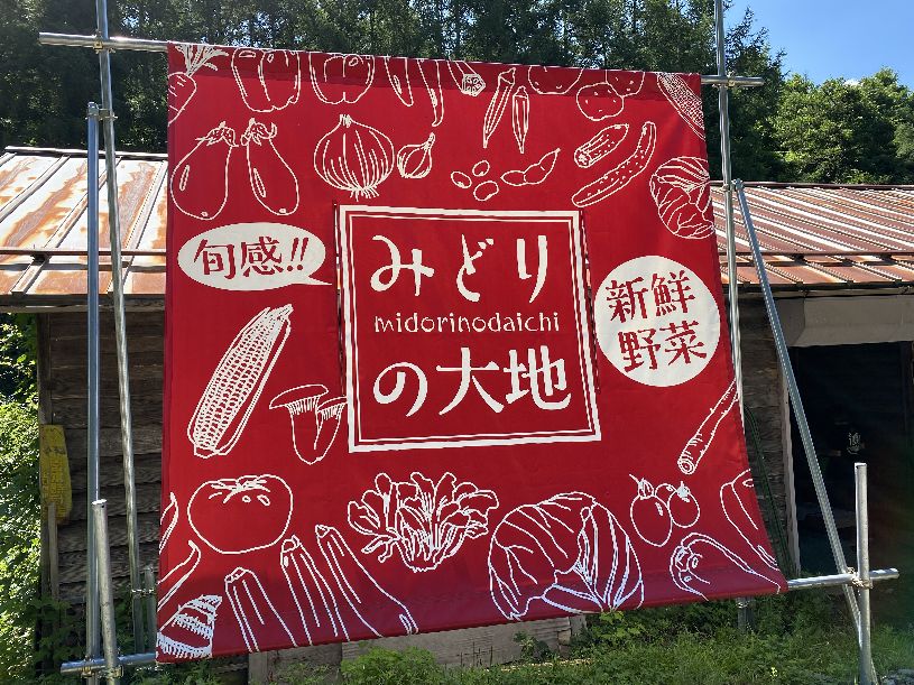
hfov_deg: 67.3
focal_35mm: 26
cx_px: 457
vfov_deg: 53.1
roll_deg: +1.9
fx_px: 686
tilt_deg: +0.2
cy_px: 342
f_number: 1.8
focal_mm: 4.25
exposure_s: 1/833
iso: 32
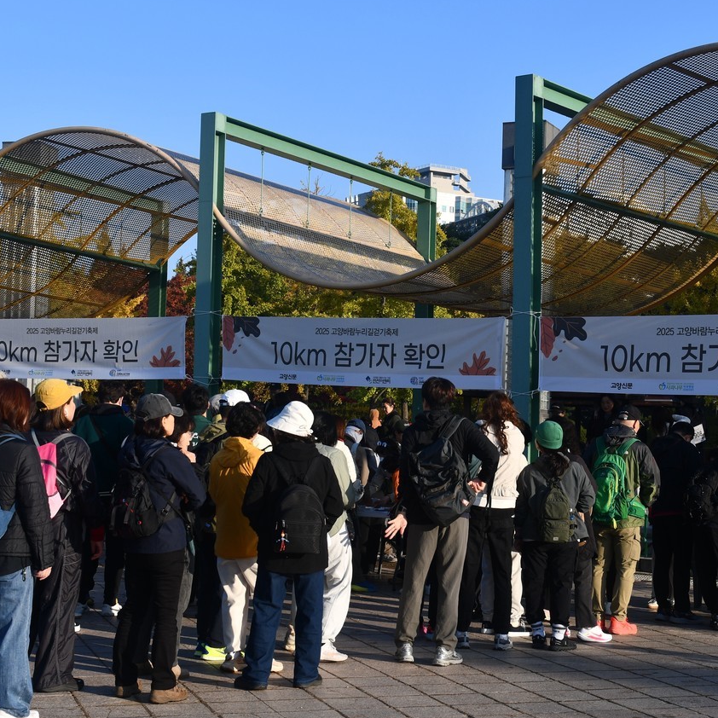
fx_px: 1455
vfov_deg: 27.7
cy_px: 358
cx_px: 437
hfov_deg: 27.6
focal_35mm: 62
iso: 160
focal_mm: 32
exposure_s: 1/250
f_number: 8
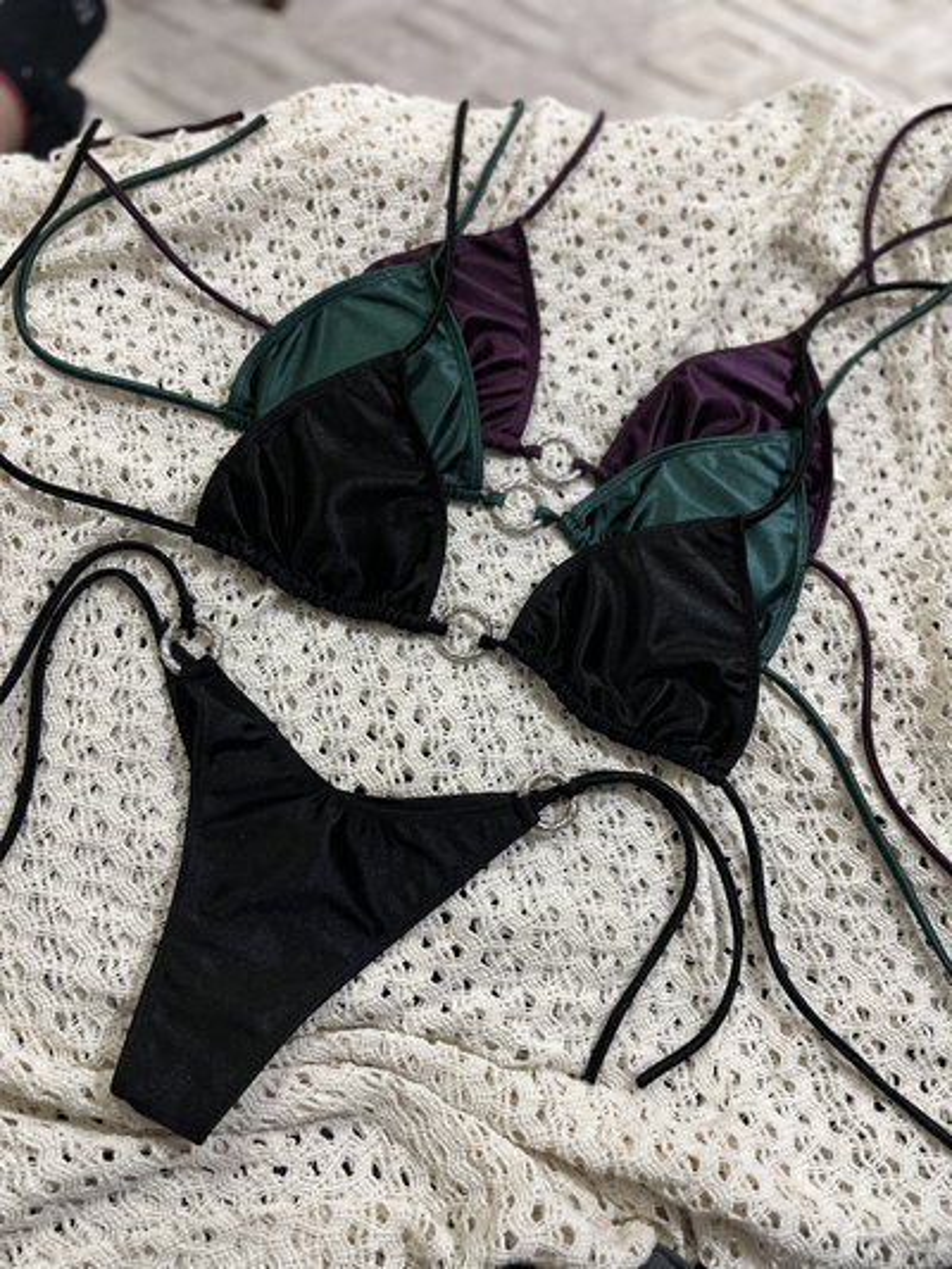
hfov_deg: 53.1
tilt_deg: -74.2
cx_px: 476
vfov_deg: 67.3
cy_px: 634
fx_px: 953
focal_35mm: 26
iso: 400
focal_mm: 5.1
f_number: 1.6
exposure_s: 1/33
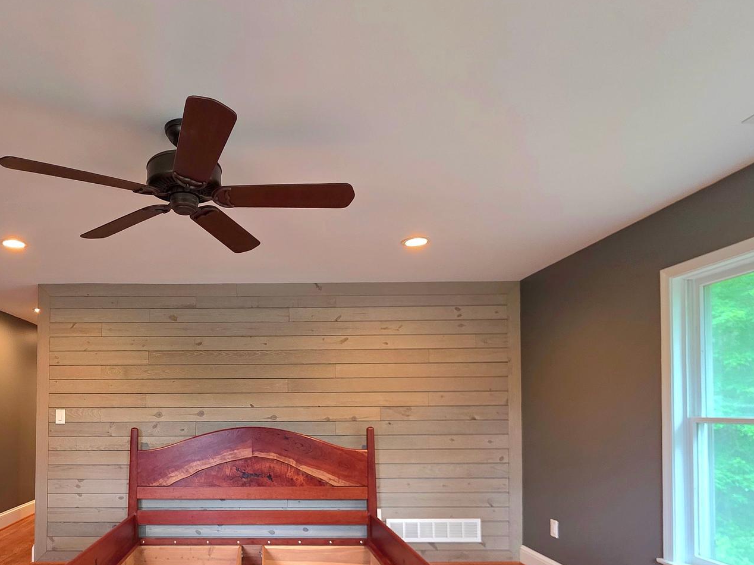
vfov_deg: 60.9
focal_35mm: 21
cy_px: 402
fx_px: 457
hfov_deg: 76.7
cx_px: 255
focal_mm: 2.2
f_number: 1.9
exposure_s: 1/60.2
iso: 160
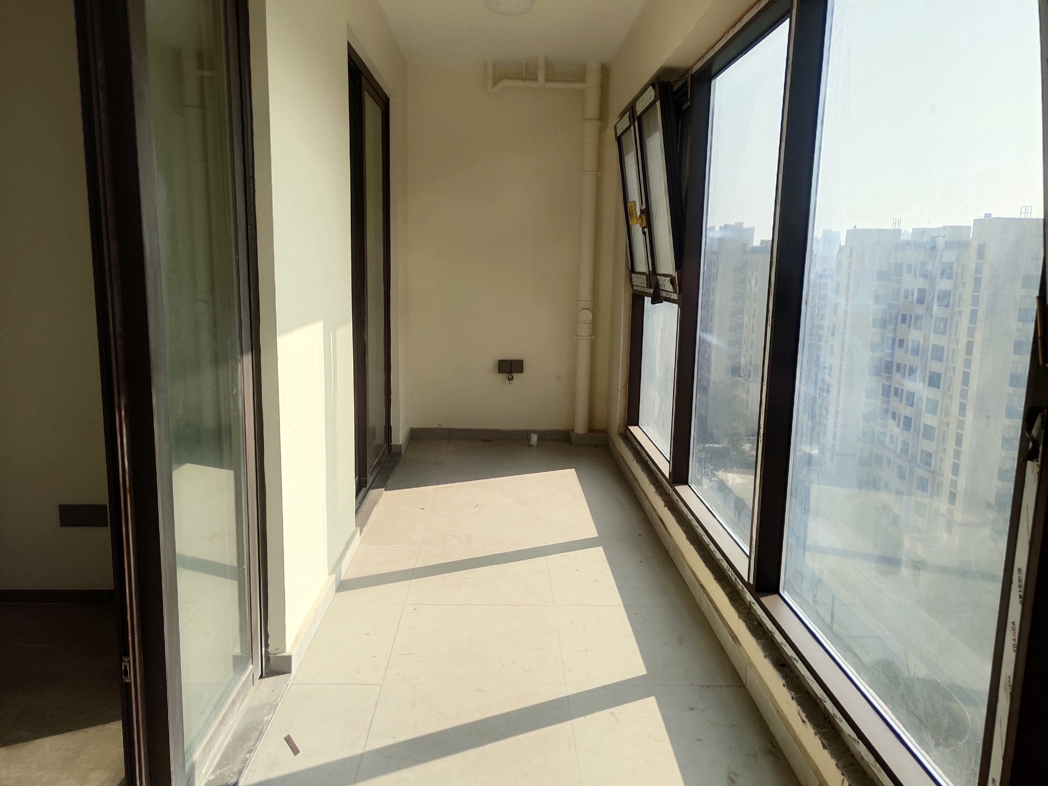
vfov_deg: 48.2
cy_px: 393
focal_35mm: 29
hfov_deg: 61.7
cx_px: 524
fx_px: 878
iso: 50
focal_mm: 4.27
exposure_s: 1/1379
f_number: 1.8
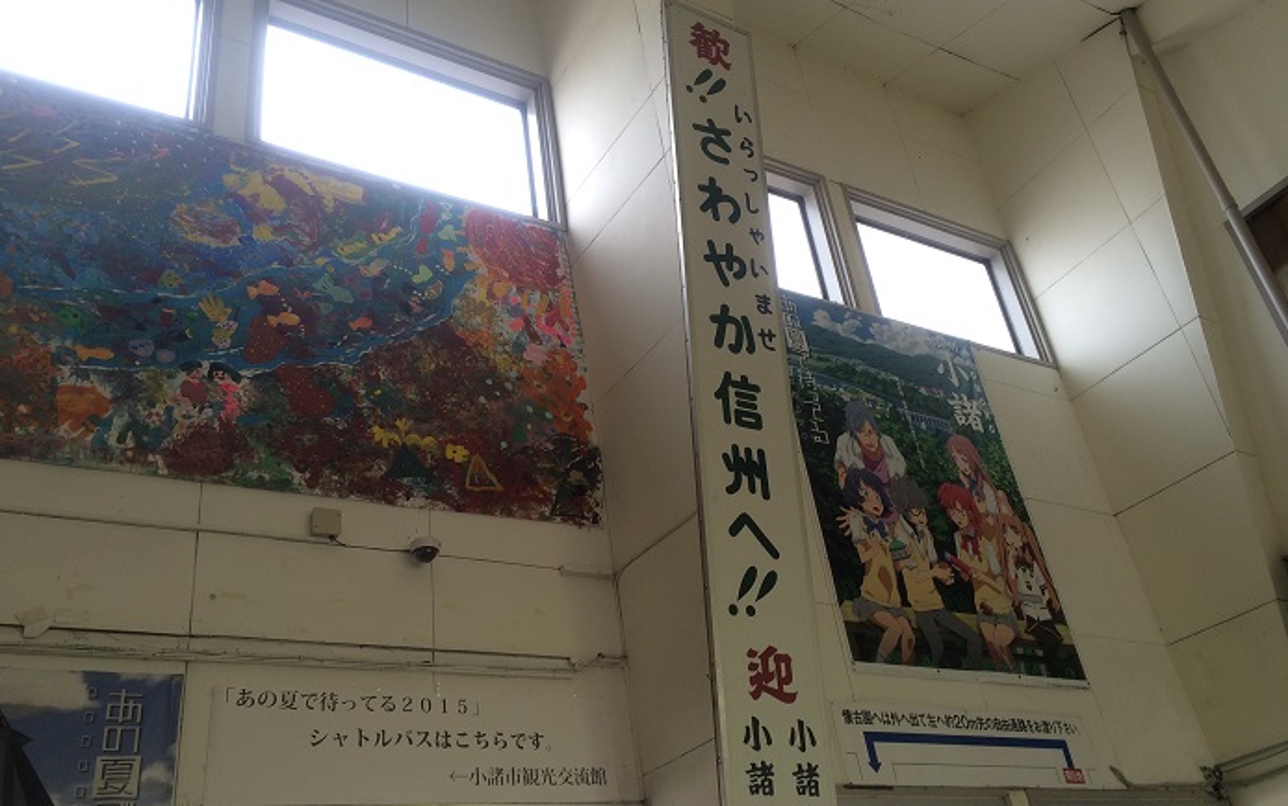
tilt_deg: +31.1
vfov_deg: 40.6
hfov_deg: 61.2
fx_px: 1088
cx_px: 646
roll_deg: +8.2
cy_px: 443
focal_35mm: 31
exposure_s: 1/40
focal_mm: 4.15
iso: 40
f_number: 2.2
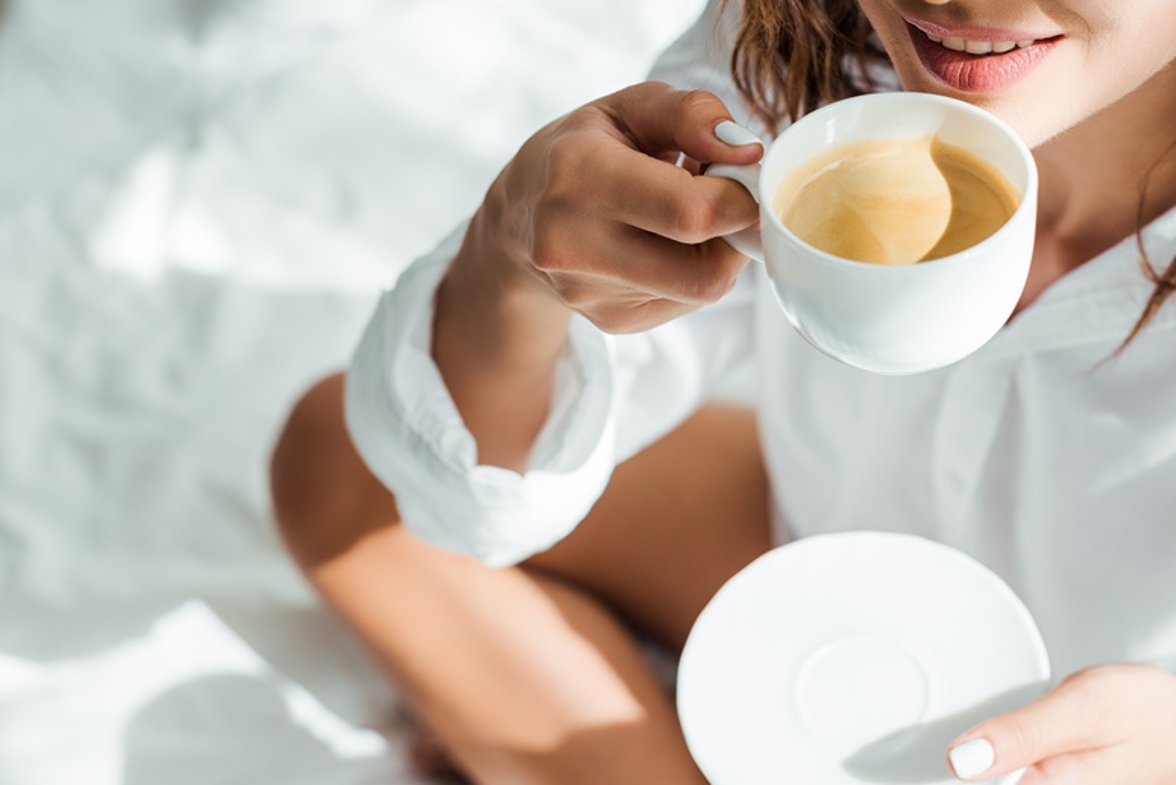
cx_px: 662
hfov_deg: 35.0
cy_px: 376
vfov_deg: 23.8
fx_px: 1862
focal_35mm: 57
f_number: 4
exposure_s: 1/250
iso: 100
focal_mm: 50
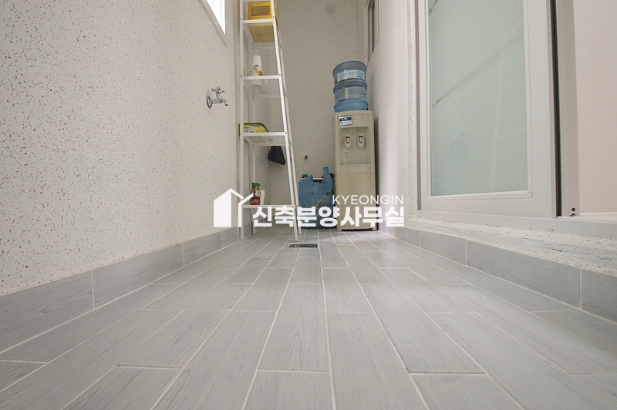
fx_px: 257
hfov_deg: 100.4
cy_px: 205
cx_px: 308
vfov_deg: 77.2
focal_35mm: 15
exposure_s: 1/30
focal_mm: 10
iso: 1600
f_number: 9
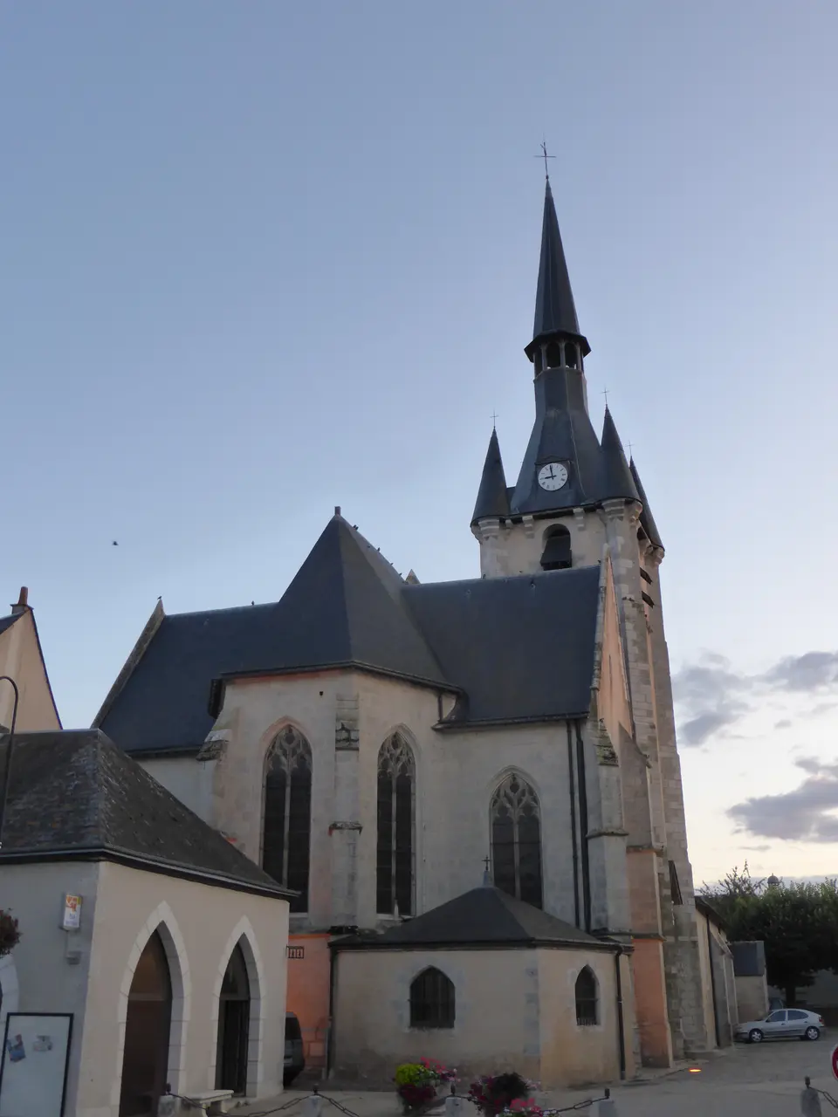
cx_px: 419
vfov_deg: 54.0
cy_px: 558
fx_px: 1097
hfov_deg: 41.8
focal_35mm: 34
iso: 160
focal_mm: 6.1
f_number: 3.7
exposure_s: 1/60
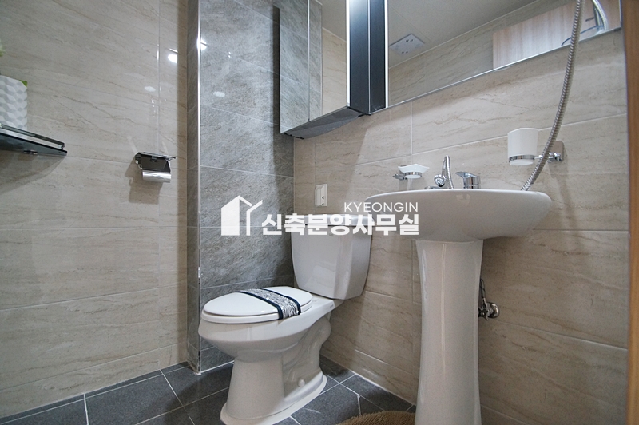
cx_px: 320
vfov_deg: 77.2
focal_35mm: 15
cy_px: 212
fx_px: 266
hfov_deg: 100.4
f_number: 3.5
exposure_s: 1/60
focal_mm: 10
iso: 800
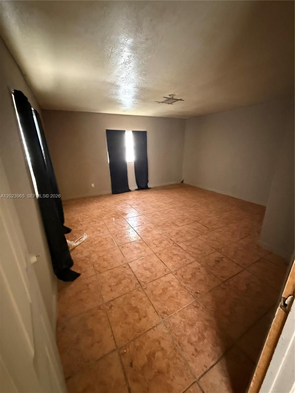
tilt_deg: -16.1
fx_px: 159
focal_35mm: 14
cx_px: 148
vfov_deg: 102.1
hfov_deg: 85.7
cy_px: 196
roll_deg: -0.5
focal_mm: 2.22
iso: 1250
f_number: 2.2
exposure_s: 1/46
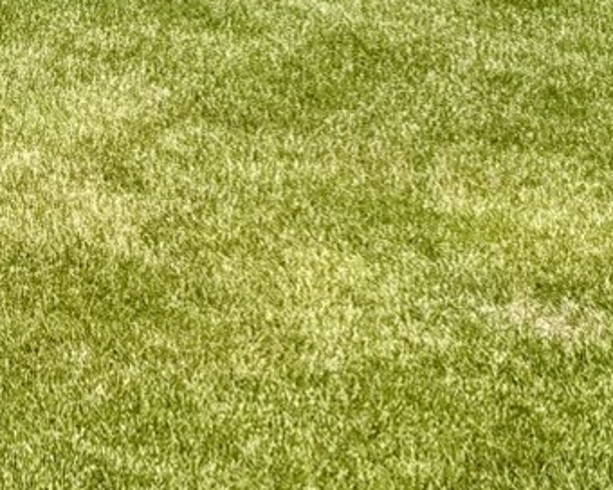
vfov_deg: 10.0
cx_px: -1049
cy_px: -569
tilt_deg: +2.0
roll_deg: -2.6
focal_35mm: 141
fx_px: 2558
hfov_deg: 10.7
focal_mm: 6.76
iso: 80
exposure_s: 1/5319
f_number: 1.78
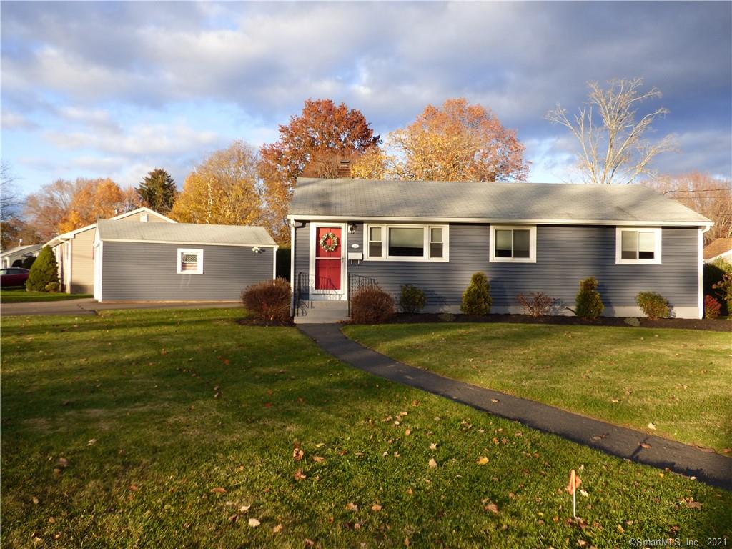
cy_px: 274
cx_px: 366
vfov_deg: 48.2
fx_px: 613
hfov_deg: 61.7
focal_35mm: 29
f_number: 3.2
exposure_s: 1/320
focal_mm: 5.04
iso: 100
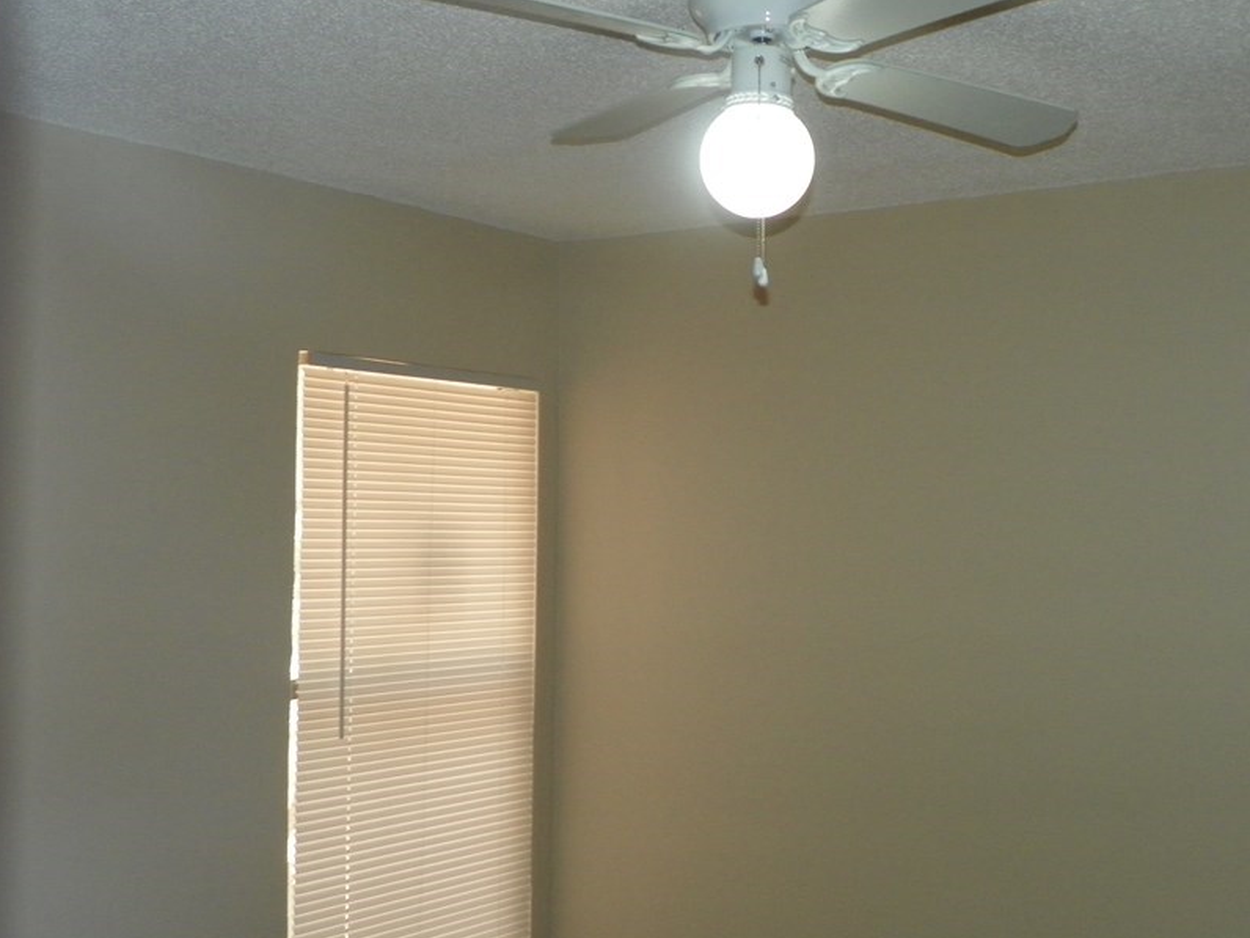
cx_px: 747
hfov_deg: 41.9
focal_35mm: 45
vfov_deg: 32.2
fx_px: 1625
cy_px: 471
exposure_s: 1/125
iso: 200
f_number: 3.2
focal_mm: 6.2
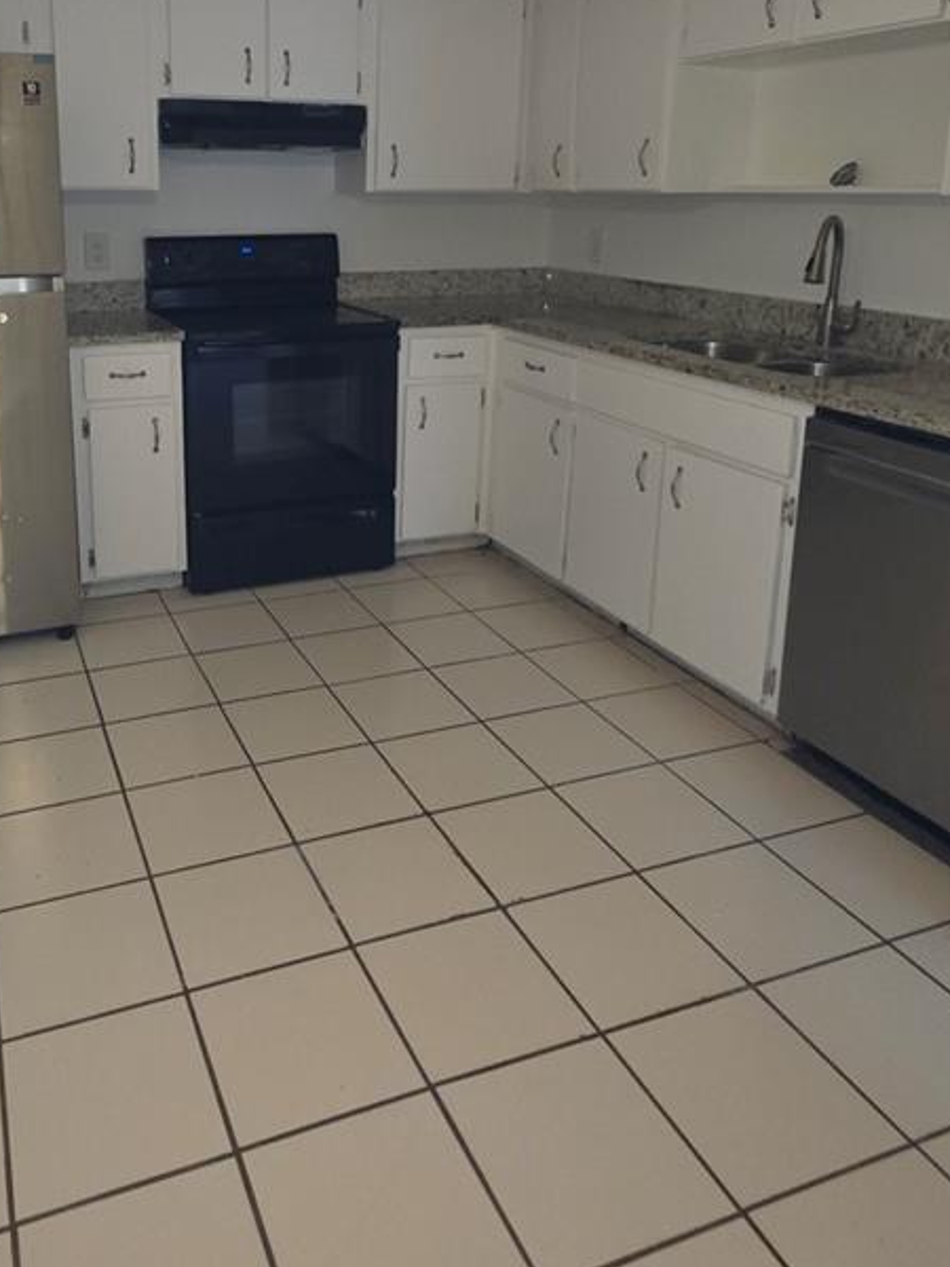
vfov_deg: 65.3
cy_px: 410
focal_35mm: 26
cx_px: 310
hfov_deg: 52.0
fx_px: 951
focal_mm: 2.2
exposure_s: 1/30
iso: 250
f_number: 1.9
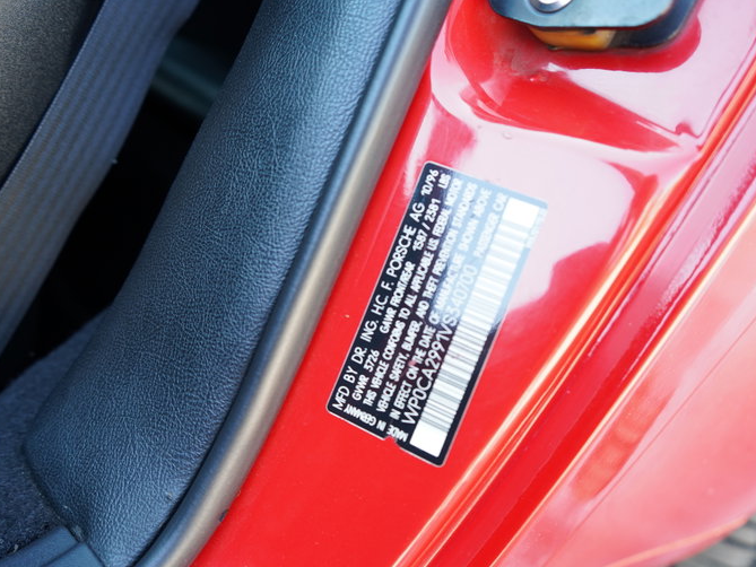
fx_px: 699
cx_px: 349
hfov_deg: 56.7
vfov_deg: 44.2
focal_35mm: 32
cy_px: 287
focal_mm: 29
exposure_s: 1/60
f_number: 4
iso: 400
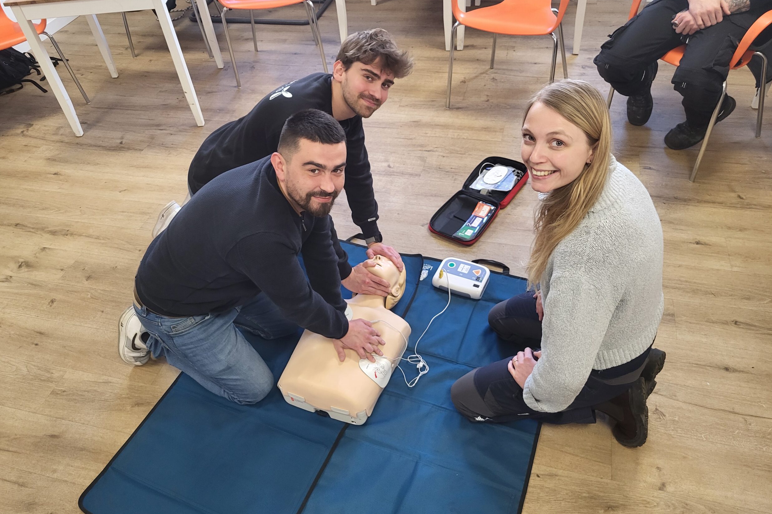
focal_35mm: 28
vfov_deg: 46.4
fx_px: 600
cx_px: 379
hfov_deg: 65.5
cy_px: 255
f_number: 1.8
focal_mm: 5.4
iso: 250
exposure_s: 1/100
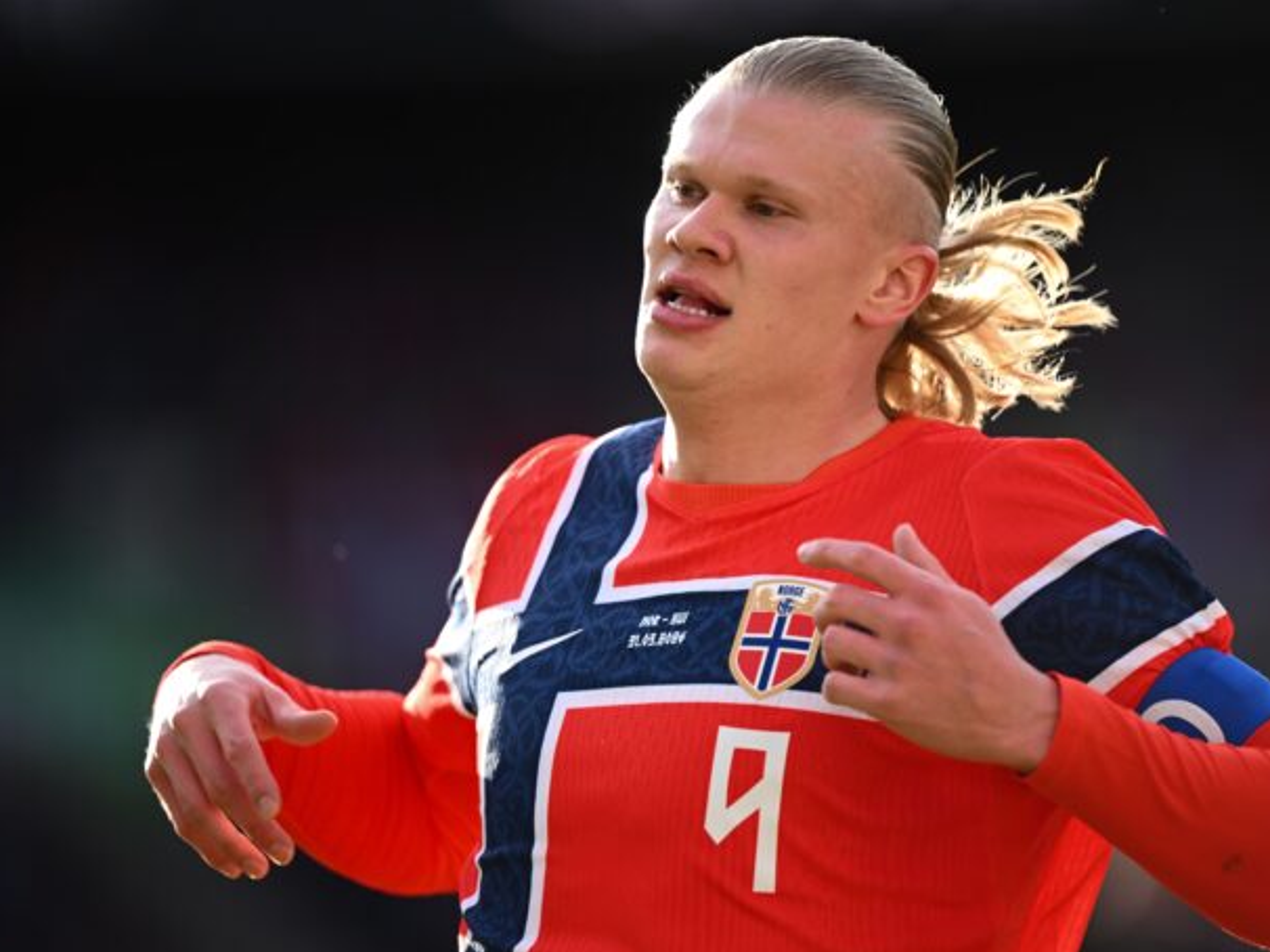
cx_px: 710
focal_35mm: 442
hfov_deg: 4.5
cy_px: 484
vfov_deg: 3.4
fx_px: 16210
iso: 500
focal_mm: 400
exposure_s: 1/1947
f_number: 2.8
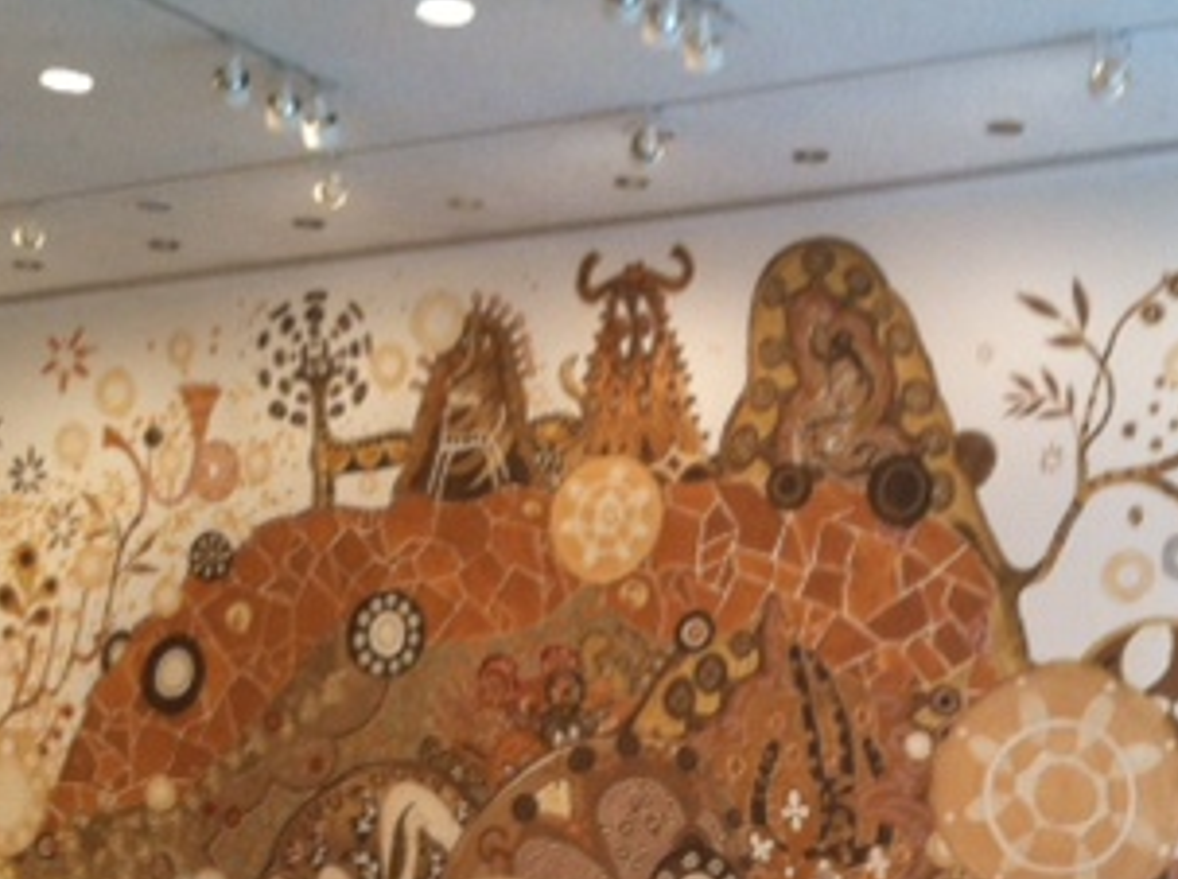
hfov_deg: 26.3
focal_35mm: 74
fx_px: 2513
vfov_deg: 19.4
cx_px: 770
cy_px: 801
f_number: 2.8
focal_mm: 3.85
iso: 80
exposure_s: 1/17
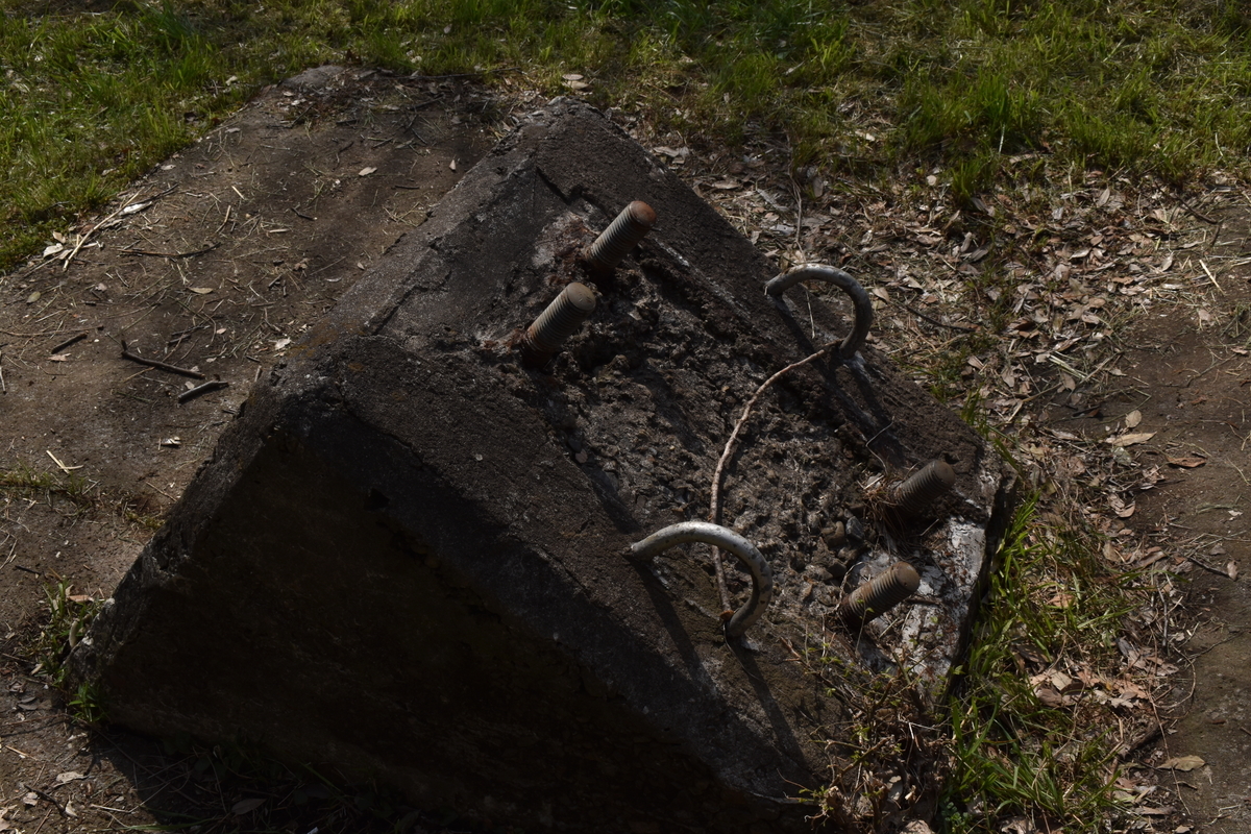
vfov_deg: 30.8
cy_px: 417
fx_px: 1512
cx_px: 626
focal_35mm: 44
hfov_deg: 45.0
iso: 100
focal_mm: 29
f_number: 18
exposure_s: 1/200
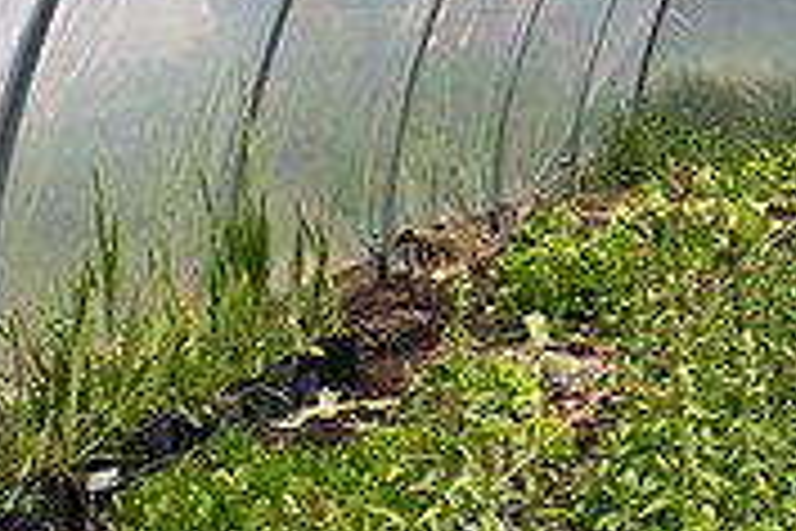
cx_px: 967
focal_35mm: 92
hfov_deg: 20.6
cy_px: 119
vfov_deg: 14.8
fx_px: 2034
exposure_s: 1/3200
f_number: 4.5
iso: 500
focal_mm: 28
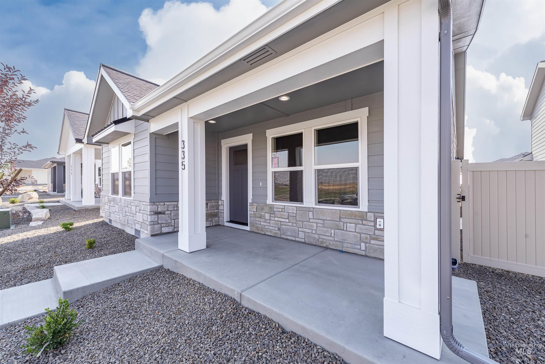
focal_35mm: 14
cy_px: 182
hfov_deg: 104.3
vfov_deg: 81.2
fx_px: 212
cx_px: 272
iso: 100
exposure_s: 1/40
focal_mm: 14
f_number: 9
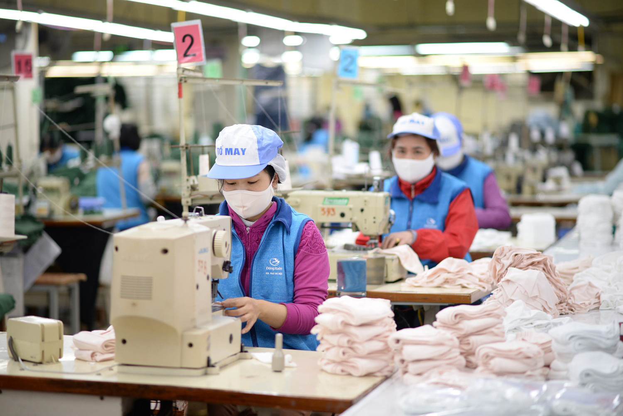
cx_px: 312
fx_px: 1471
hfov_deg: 23.9
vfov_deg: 16.1
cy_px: 208
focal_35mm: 85
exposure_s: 1/500
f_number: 1.8
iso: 640
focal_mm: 85
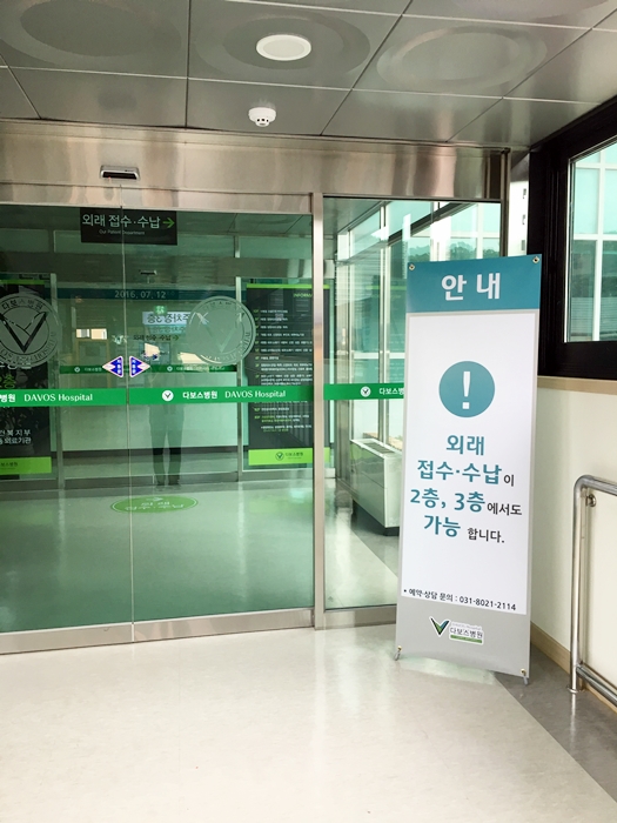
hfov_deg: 48.2
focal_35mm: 29
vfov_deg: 61.7
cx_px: 308
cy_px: 412
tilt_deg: -3.4
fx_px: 689
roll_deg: -0.4
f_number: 2.2
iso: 25
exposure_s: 1/40
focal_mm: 4.15
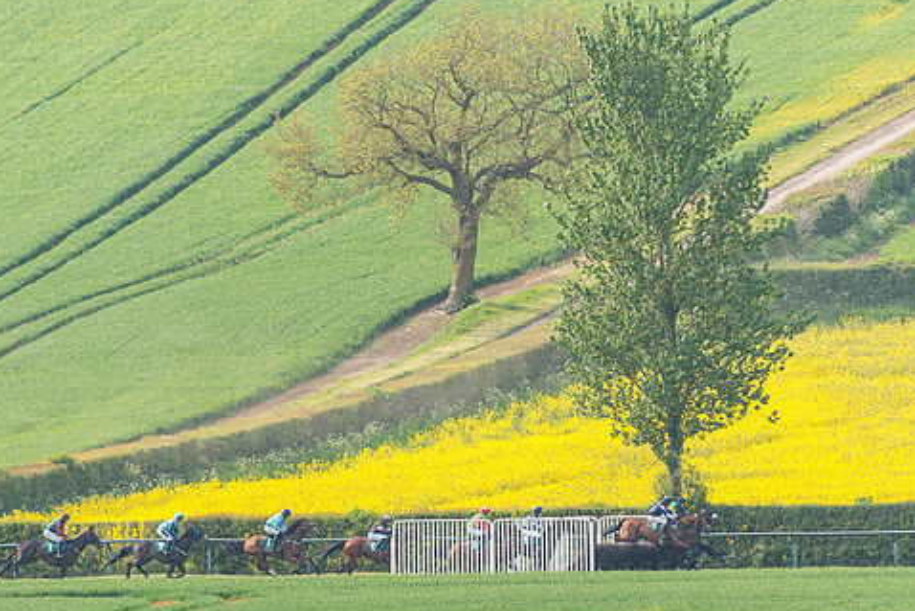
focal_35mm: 667
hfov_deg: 3.1
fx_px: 16957
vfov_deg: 2.1
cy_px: 332
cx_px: 457
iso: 400
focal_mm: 300
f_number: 5
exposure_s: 1/2500
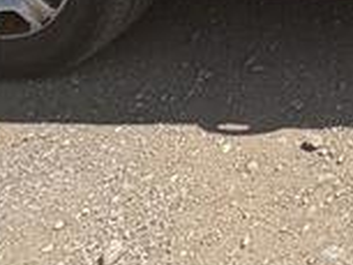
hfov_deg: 17.3
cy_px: -438
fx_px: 837
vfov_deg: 12.4
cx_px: 706
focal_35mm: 82
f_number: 2.2
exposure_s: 1/944
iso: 40
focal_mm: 2.22
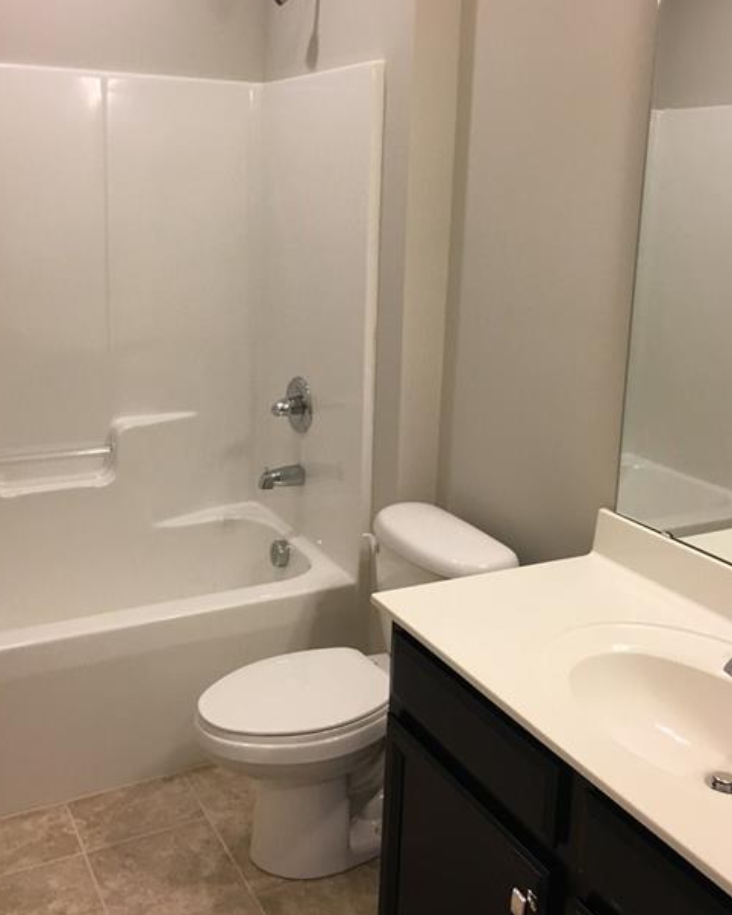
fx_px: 975
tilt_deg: -11.3
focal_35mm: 36
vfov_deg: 50.1
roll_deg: -1.7
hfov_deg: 41.1
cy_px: 388
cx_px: 346
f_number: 2.2
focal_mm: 4.15
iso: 50
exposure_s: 1/33
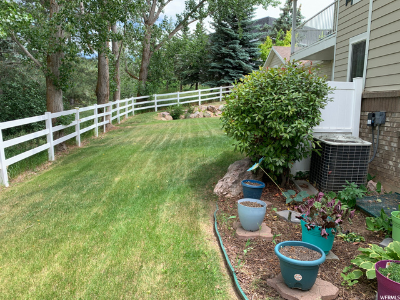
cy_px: 150
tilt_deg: -8.1
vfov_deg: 53.1
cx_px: 200
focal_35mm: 26
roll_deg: -1.6
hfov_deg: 67.3
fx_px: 300
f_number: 1.8
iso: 25
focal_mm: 4.25
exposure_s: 1/529
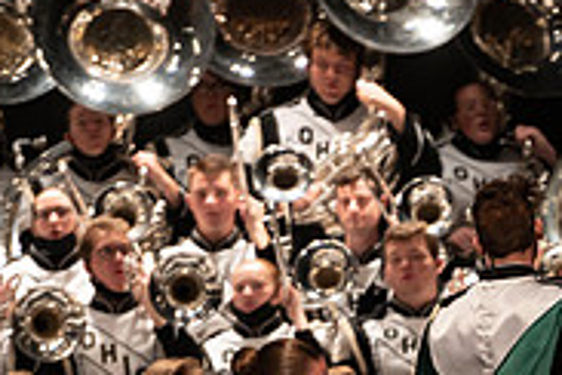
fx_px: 9897
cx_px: 851
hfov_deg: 3.2
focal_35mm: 634
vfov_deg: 2.2
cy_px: 427
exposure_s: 1/500
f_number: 2.8
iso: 2500
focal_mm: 200
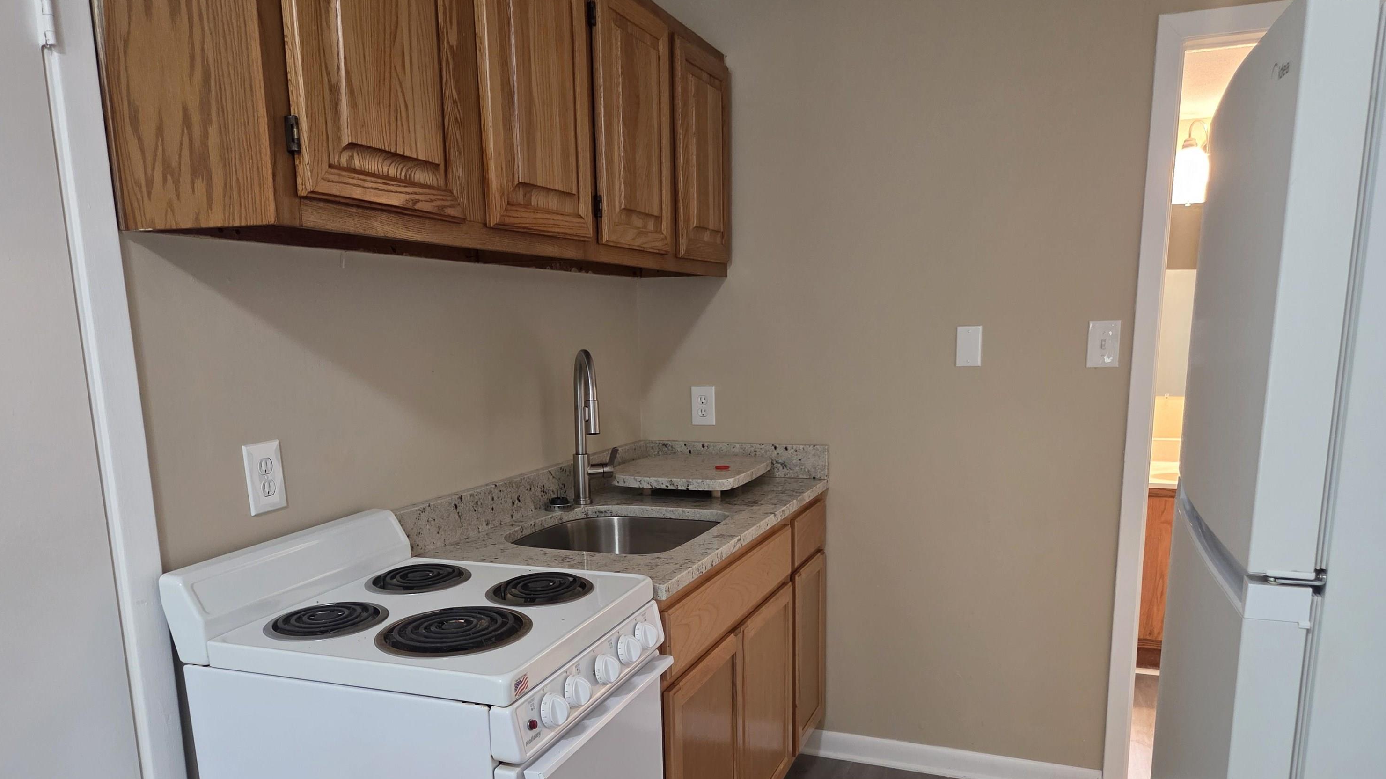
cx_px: 679
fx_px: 955
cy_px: 506
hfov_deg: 71.9
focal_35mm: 26
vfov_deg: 43.9
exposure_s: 1/120
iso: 800
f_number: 1.8
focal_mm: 5.4
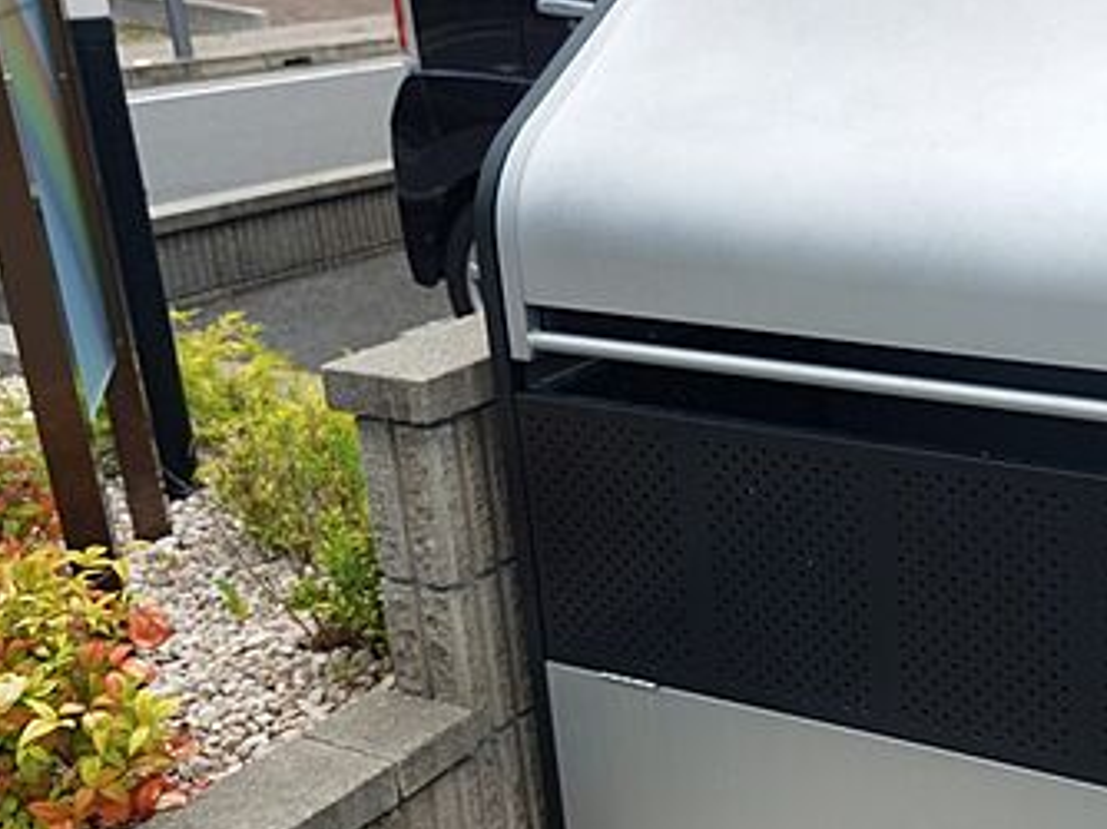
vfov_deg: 31.4
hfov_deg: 39.0
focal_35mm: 46
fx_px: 1470
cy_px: 471
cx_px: 951
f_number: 1.8
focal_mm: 5.23
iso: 25
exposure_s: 1/881
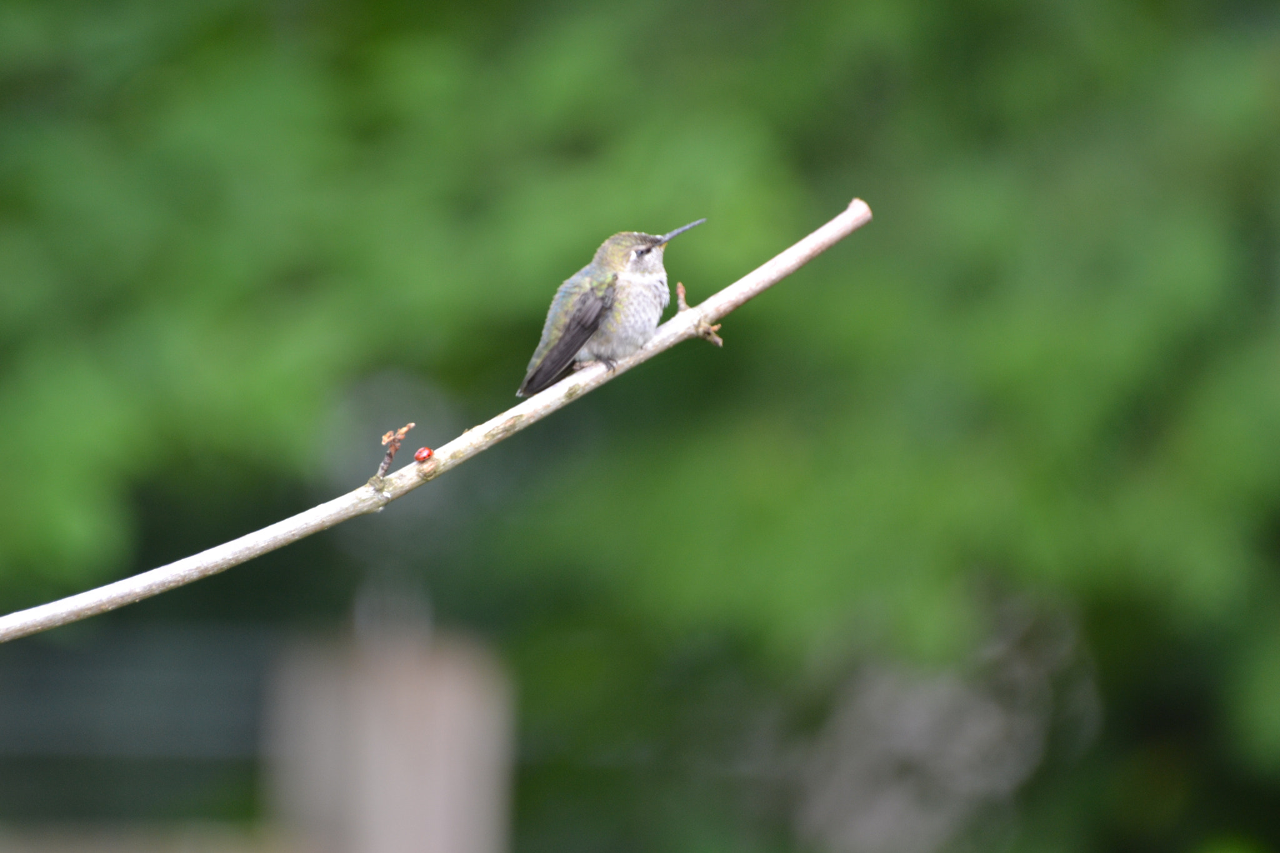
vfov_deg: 3.1
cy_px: 426
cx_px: 640
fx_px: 15998
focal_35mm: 450
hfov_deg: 4.6
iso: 400
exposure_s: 1/125
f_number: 5.6
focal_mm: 300
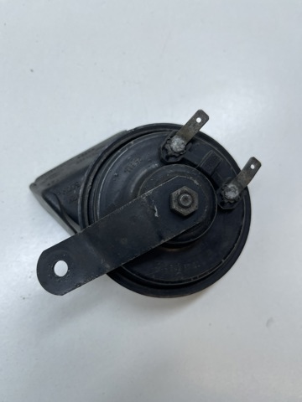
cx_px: 151
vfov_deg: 69.4
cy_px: 201
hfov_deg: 54.9
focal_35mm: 25
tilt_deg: -79.8
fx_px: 291
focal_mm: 5.1
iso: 32
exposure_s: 1/717
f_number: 1.6
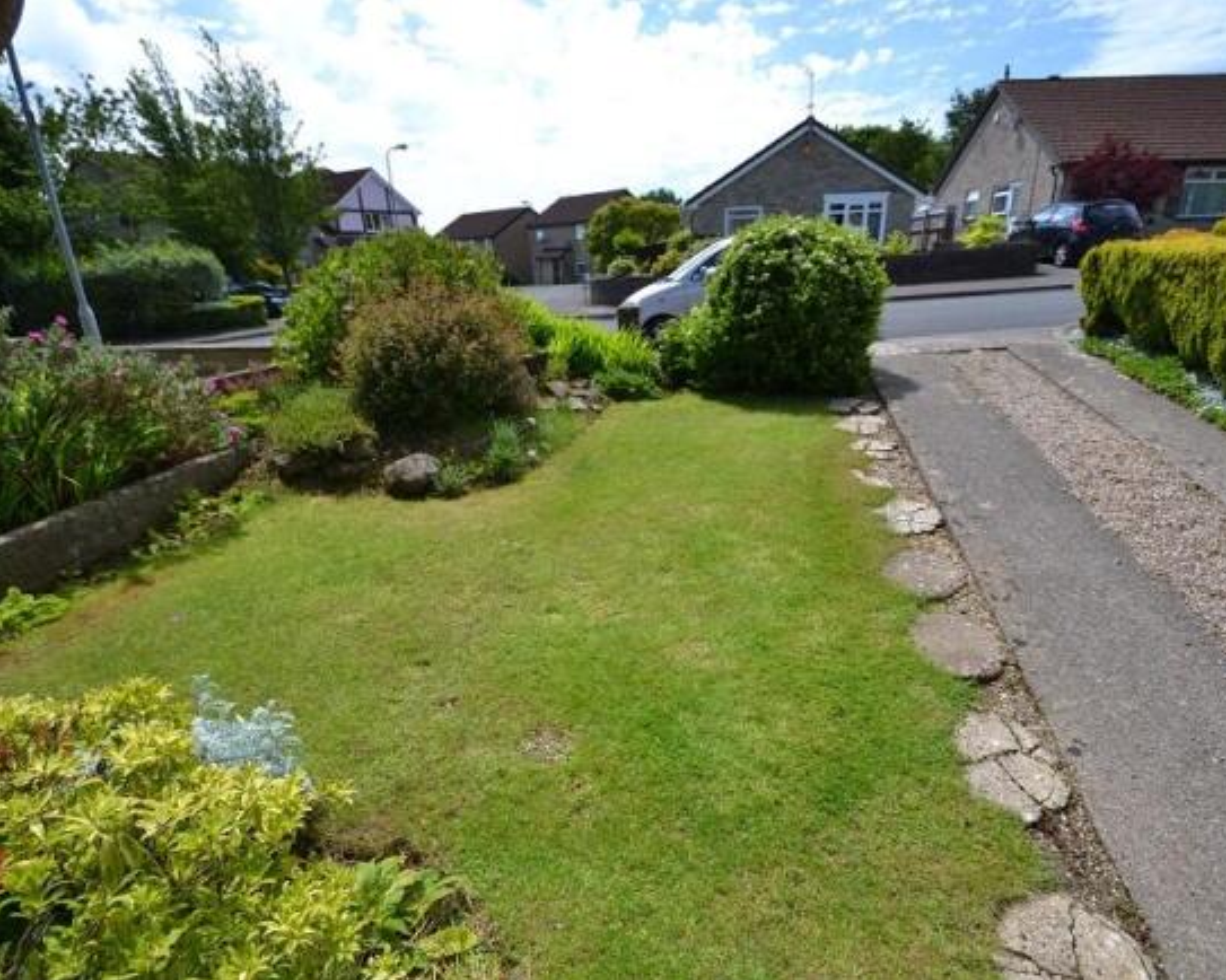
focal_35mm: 17
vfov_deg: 76.9
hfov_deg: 89.5
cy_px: 491
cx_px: 662
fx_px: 617
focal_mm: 10
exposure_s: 1/125
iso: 110
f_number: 5.6
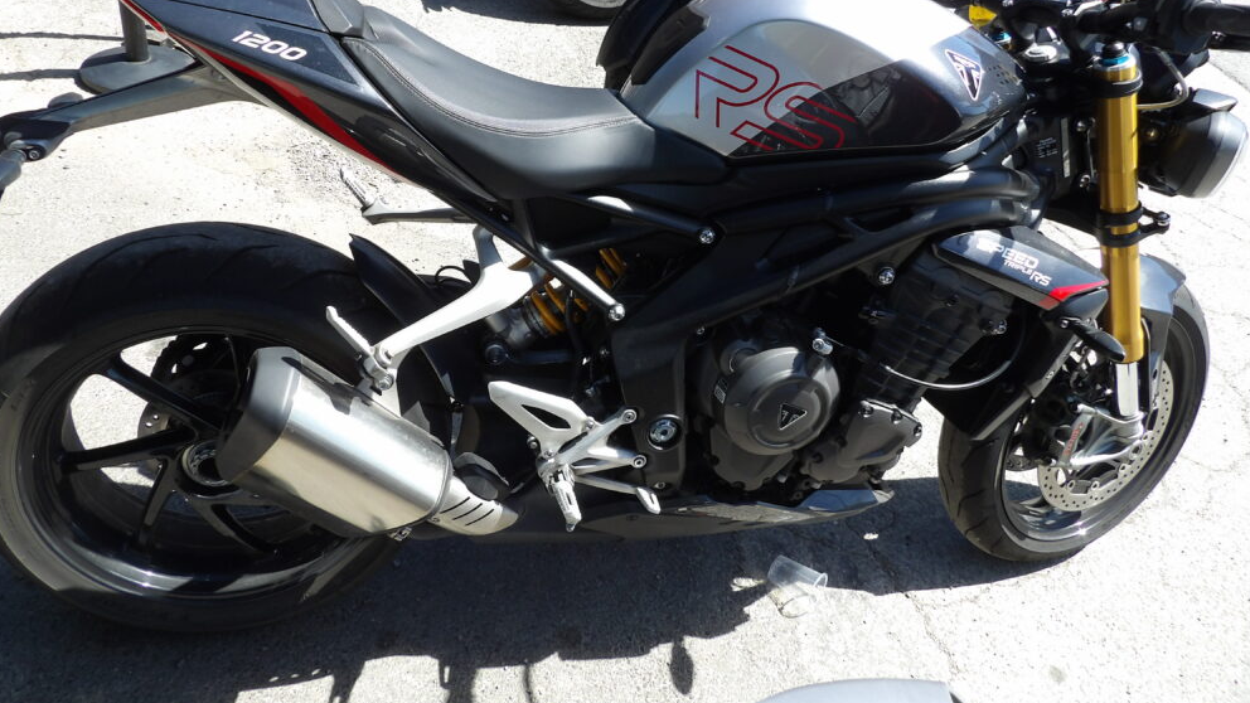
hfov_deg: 69.9
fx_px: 895
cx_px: 616
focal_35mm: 27
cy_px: 238
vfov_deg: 42.4
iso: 100
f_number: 3.2
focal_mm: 4.3
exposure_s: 1/496
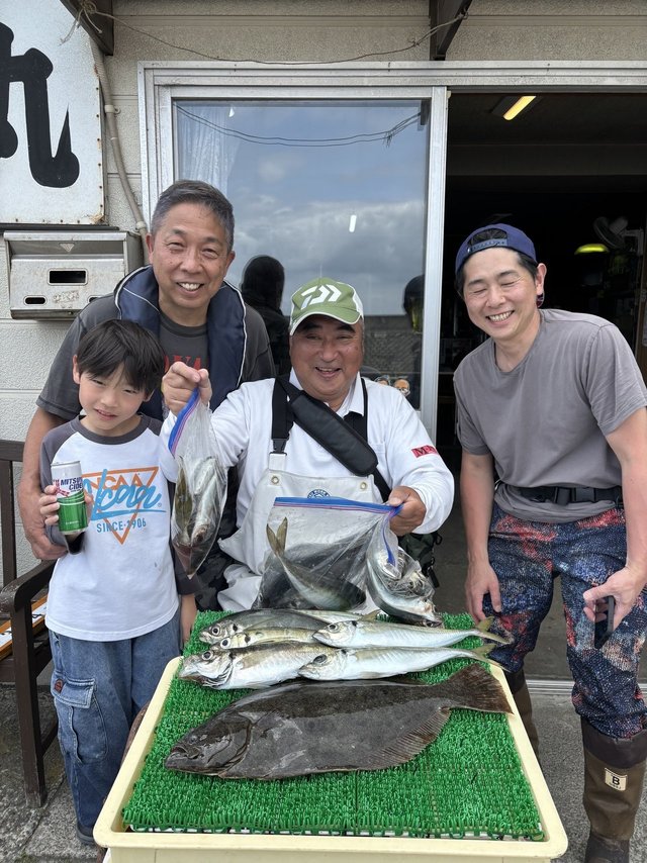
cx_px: 324
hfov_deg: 53.0
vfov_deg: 67.3
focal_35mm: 26
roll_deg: -1.4
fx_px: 648
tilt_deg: -8.0
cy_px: 432
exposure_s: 1/1027
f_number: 1.6
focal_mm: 5.96
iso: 50
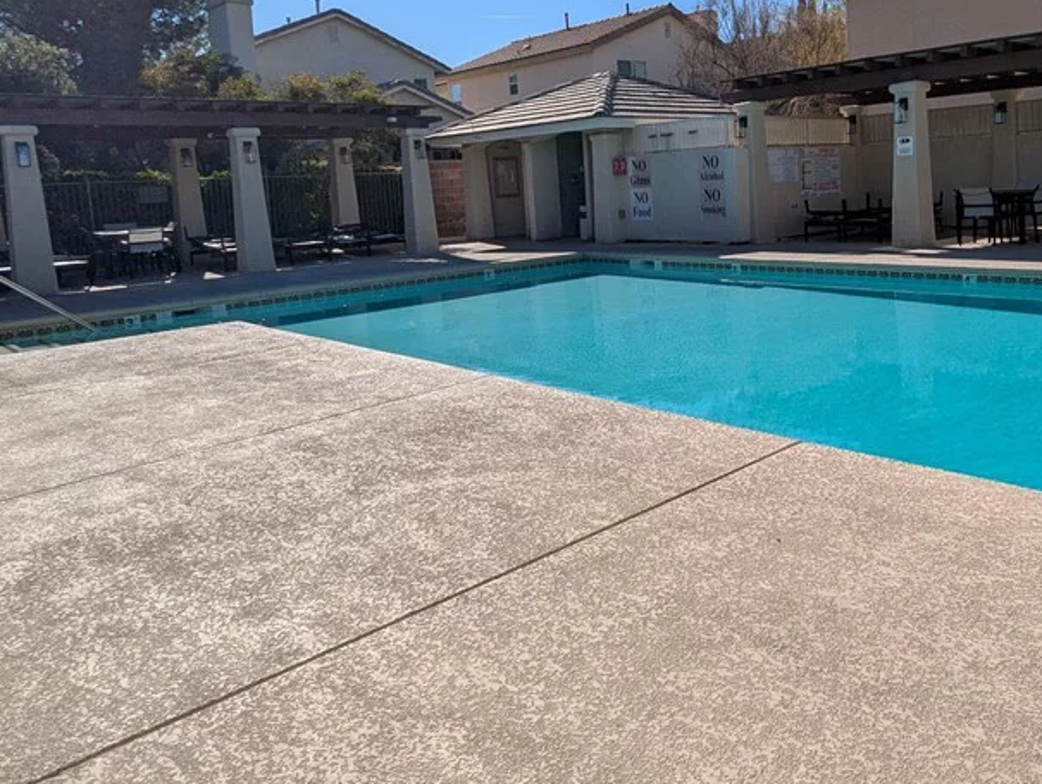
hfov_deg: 63.2
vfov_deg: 50.9
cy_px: 293
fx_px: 814
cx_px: 714
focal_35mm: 27
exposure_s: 1/3322
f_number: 2.2
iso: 49
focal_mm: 2.35
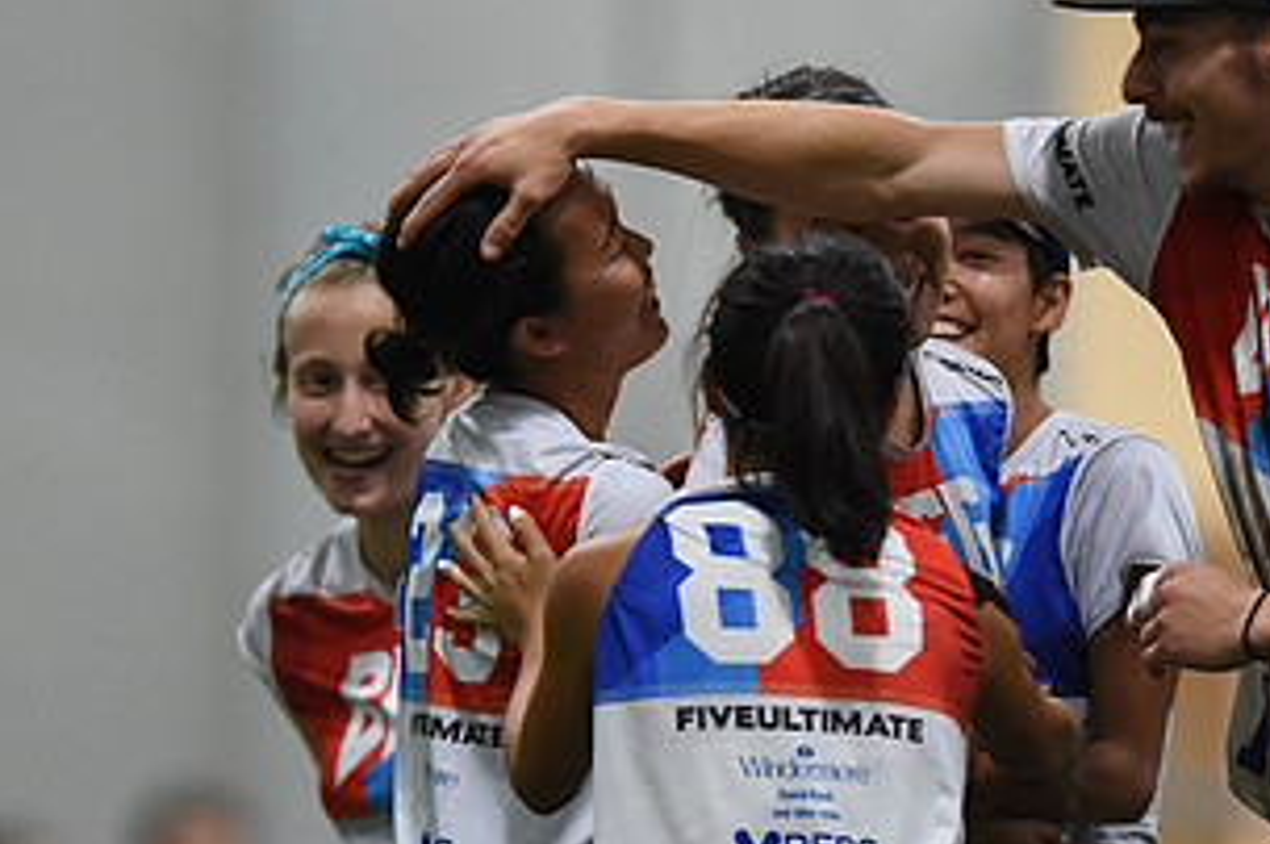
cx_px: 802
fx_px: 26888
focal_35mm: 763
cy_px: 353
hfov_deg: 2.7
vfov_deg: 1.8
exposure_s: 1/640
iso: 10000
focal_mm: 400
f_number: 2.8
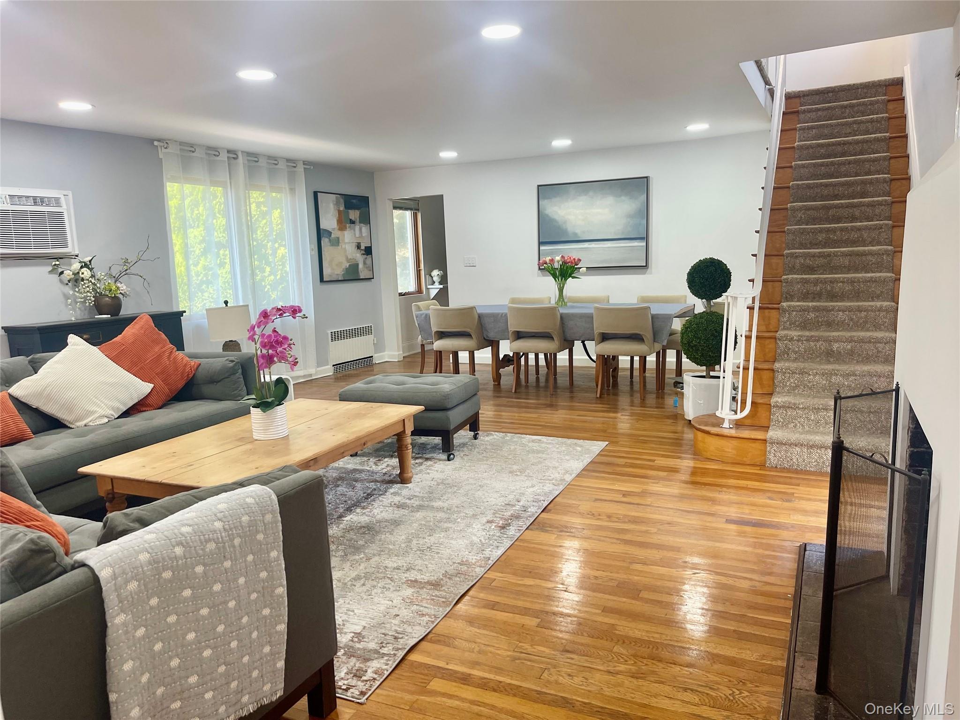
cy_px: 360
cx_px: 480
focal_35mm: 25
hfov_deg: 69.4
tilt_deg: -9.4
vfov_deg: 54.9
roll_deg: +1.3
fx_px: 693
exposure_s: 1/120
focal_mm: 5.1
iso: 125
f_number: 1.6
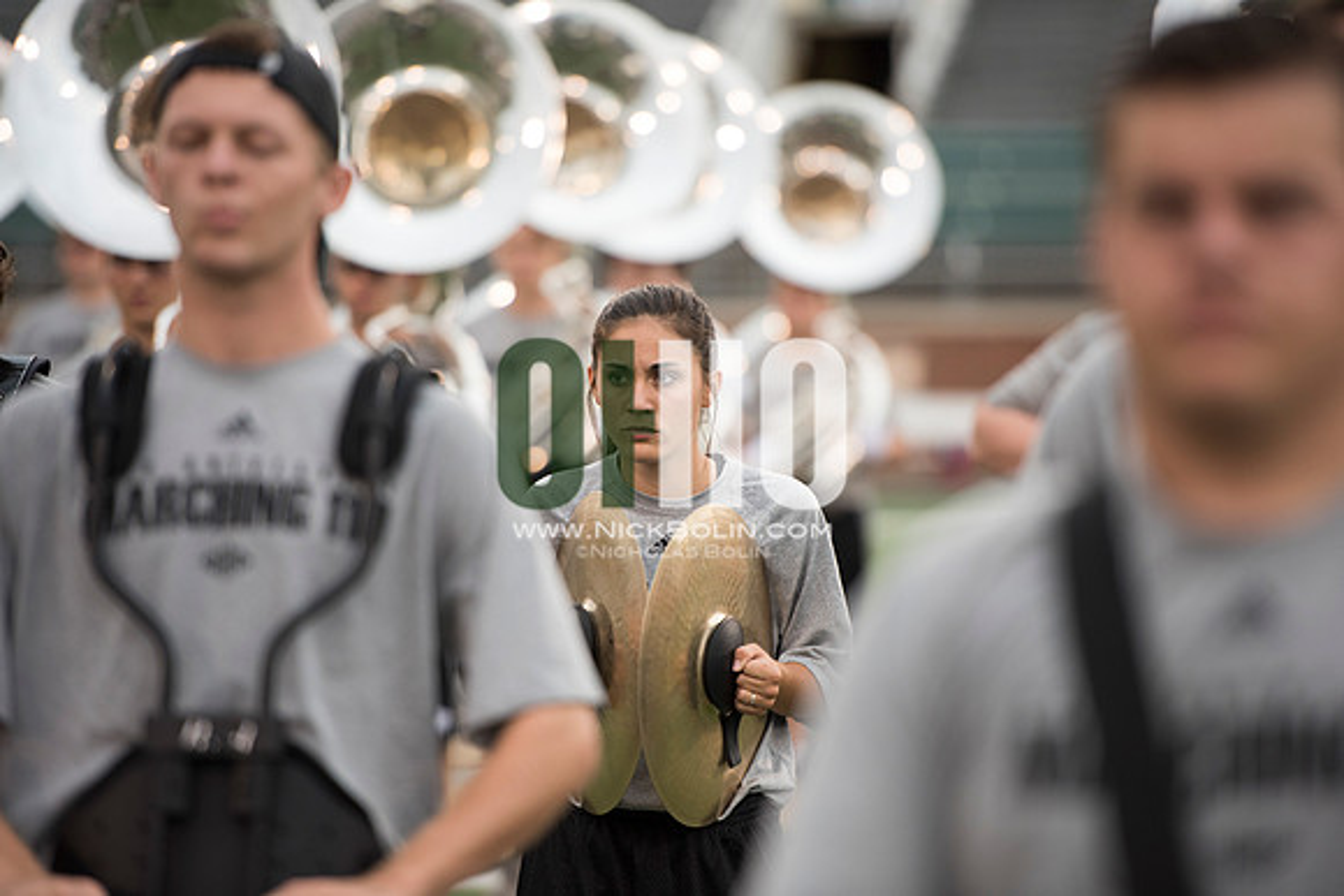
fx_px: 7468
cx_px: 672
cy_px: 448
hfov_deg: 10.3
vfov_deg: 6.9
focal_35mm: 200
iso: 1000
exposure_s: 1/1250
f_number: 2.8
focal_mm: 200
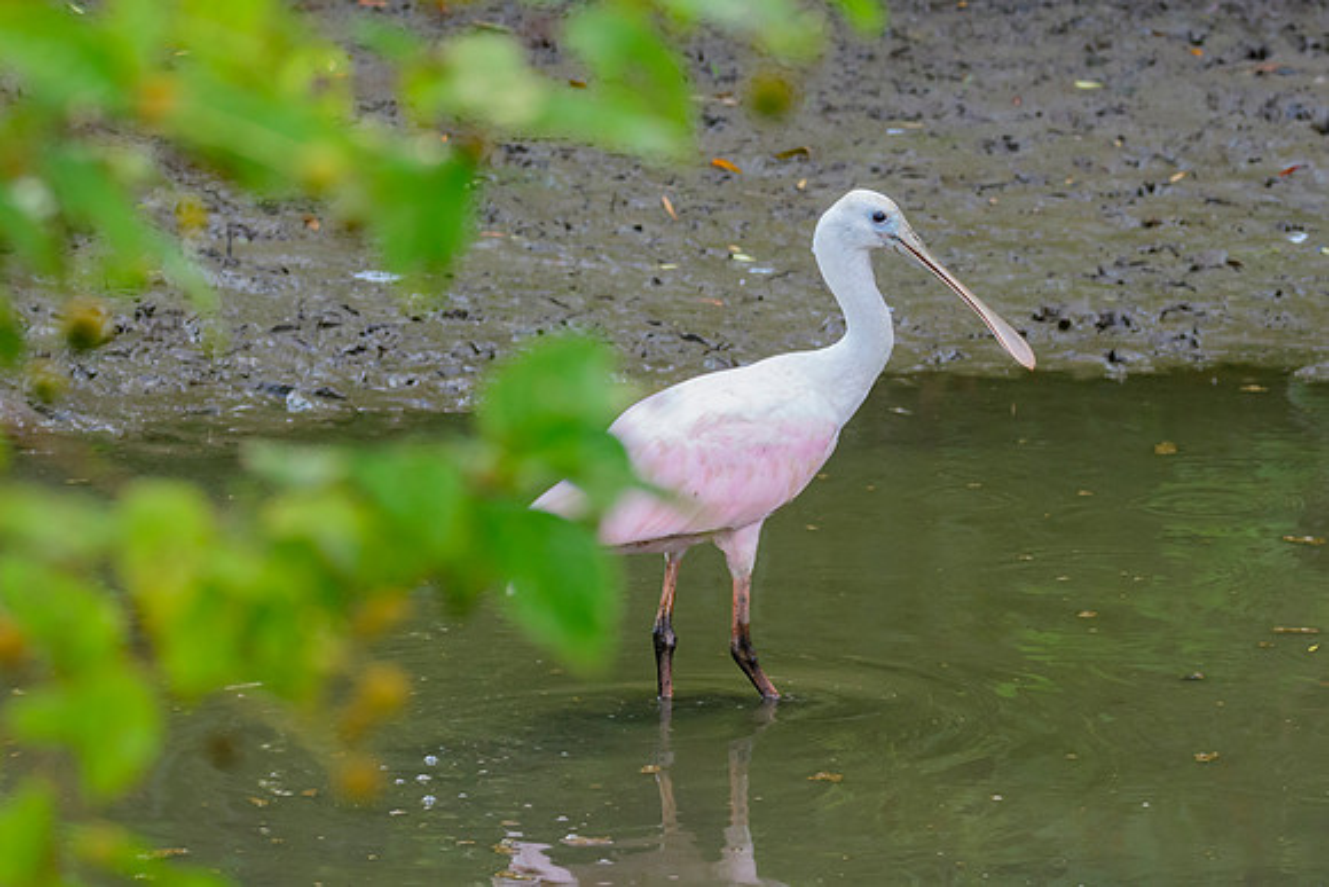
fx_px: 14845
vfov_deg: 3.4
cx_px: 891
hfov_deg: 5.1
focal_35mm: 402
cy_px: 293
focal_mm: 200
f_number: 8
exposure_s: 1/125
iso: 1000
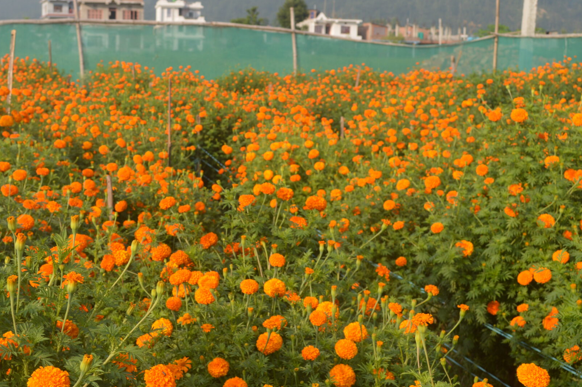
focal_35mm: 62
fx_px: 1002
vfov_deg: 21.9
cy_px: 188
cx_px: 209
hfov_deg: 32.2
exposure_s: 1/160
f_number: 6.3
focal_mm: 26
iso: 100
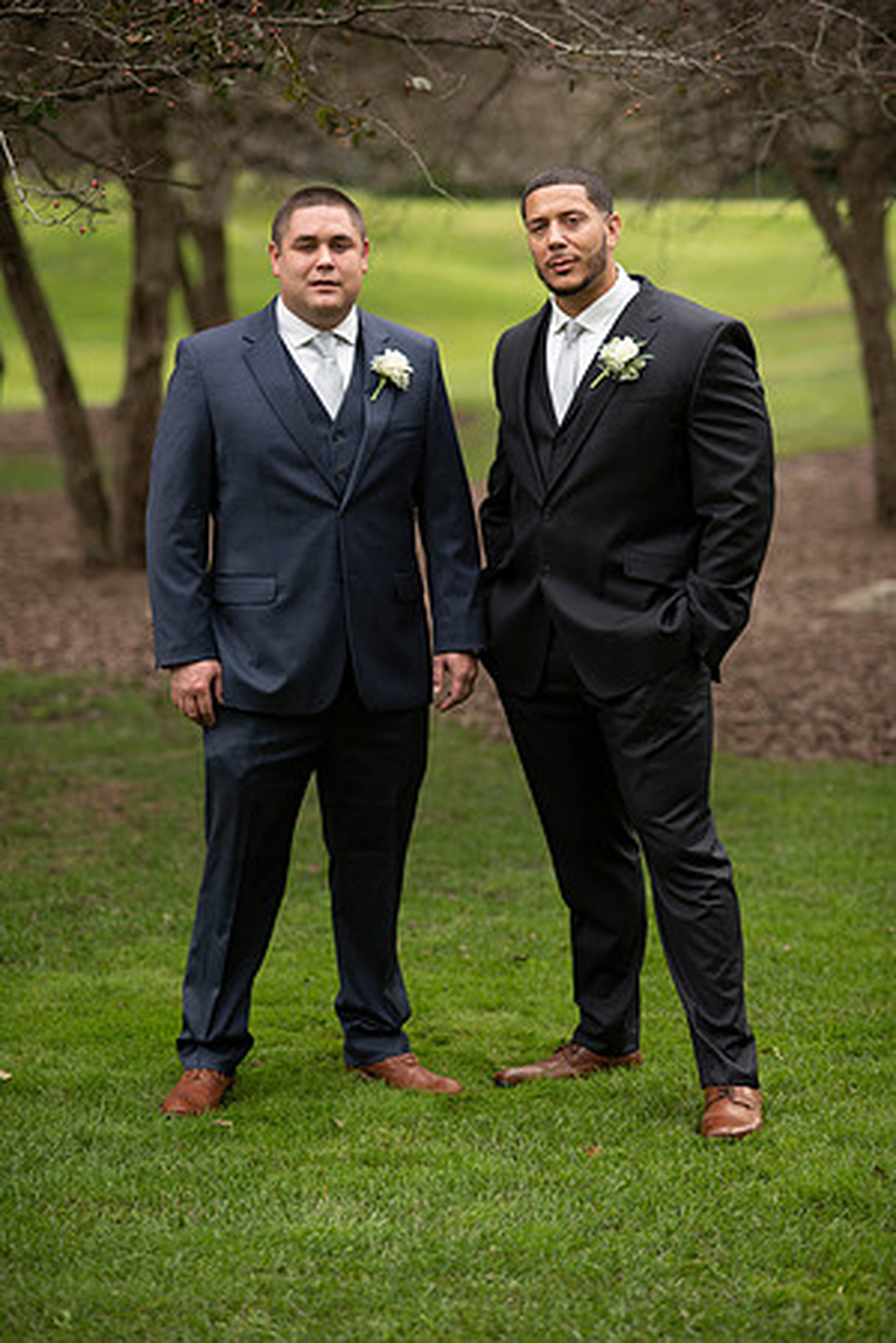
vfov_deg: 23.9
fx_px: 3173
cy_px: 672
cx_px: 448
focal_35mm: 85
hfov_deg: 16.1
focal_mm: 85
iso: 125
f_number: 2.2
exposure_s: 1/800
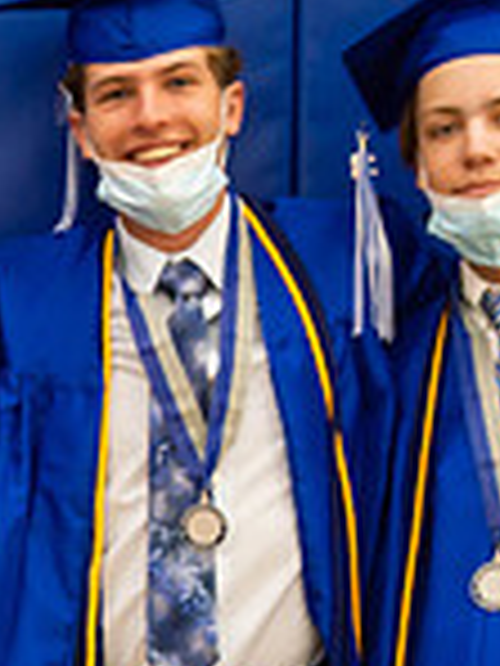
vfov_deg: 12.8
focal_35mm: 152
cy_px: 667
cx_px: -252
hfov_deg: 9.5
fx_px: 2927
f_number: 6.3
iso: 400
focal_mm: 26
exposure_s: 1/25
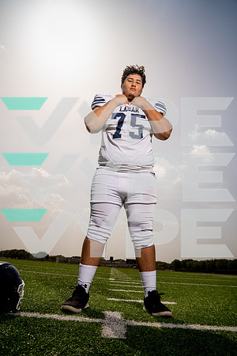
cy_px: 178
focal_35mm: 24
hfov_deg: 53.1
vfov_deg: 73.7
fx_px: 237
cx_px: 118
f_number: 4.5
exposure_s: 1/1250
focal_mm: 24
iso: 100
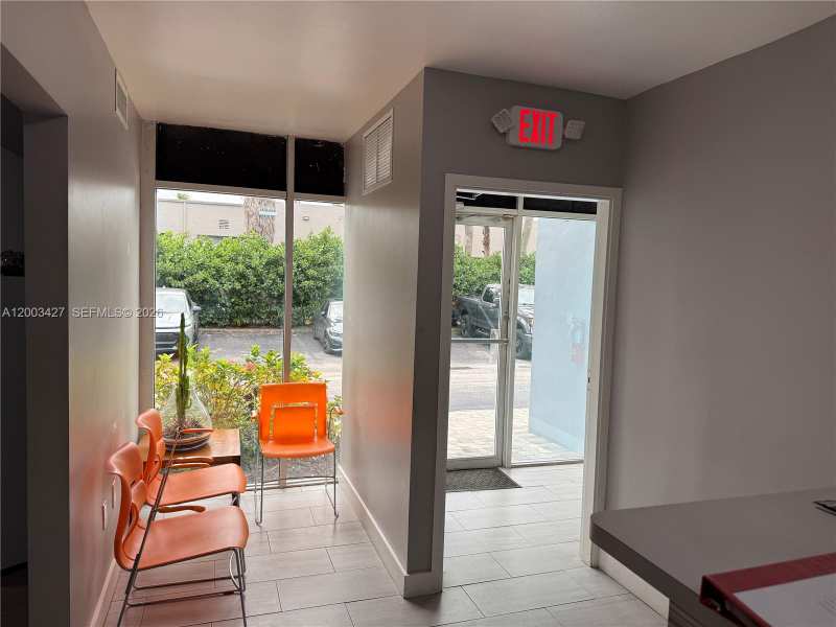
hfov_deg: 71.6
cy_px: 314
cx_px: 418
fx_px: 580
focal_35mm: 24
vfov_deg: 56.8
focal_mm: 6.76
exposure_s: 1/387
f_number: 1.78
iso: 80
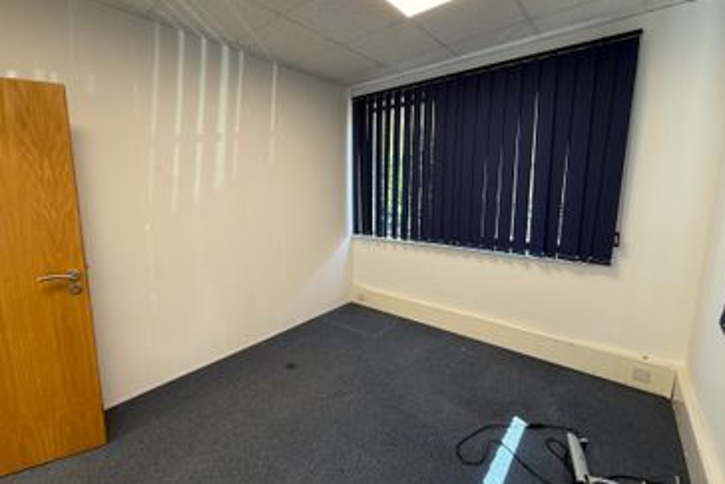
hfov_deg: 96.5
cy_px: 231
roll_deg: -0.1
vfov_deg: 73.8
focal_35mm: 16
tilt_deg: -7.2
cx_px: 335
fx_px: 322
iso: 160
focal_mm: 2.22
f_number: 2.2
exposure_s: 1/82
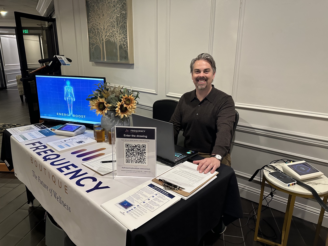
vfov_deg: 56.8
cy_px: 123
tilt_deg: -15.5
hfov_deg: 71.6
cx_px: 164
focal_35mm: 24
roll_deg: -0.6
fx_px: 227
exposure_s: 1/60
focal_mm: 6.86
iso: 500
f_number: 1.78
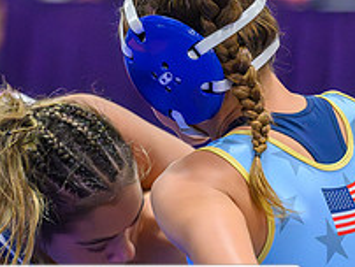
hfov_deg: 3.8
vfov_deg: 2.9
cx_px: 82
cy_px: 370
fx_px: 5308
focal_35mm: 517
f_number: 2.8
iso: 10000
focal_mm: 160
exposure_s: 1/800
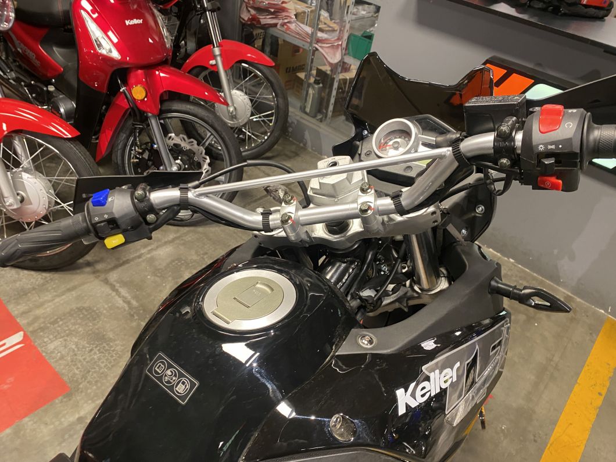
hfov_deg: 67.3
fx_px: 463
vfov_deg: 53.1
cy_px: 231
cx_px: 308
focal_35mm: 26
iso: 250
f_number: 1.8
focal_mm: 4.25
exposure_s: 1/50
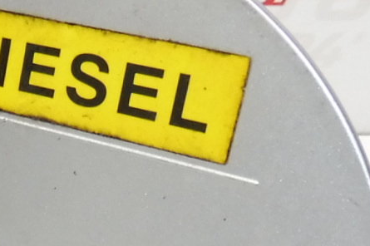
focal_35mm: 115
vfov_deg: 11.6
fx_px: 1181
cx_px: -384
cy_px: 306
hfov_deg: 14.5
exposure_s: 1/60
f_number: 3.5
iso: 200
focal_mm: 4.3
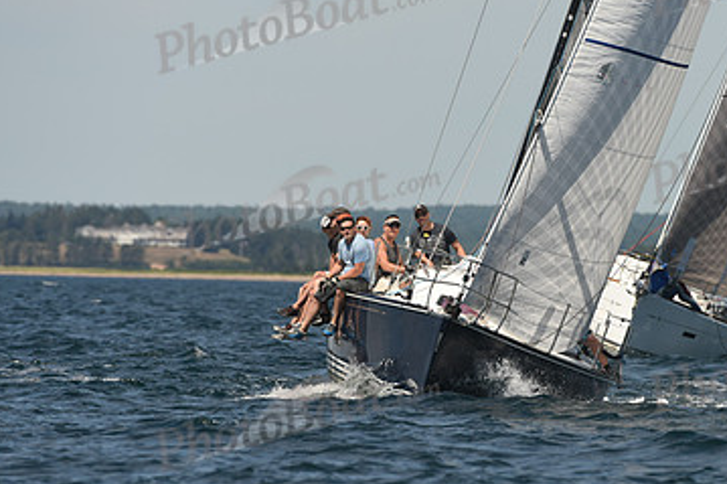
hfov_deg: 3.2
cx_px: 547
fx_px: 13059
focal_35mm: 647
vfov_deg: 2.1
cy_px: 285
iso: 250
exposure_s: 1/1000
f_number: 6.3
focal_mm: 400
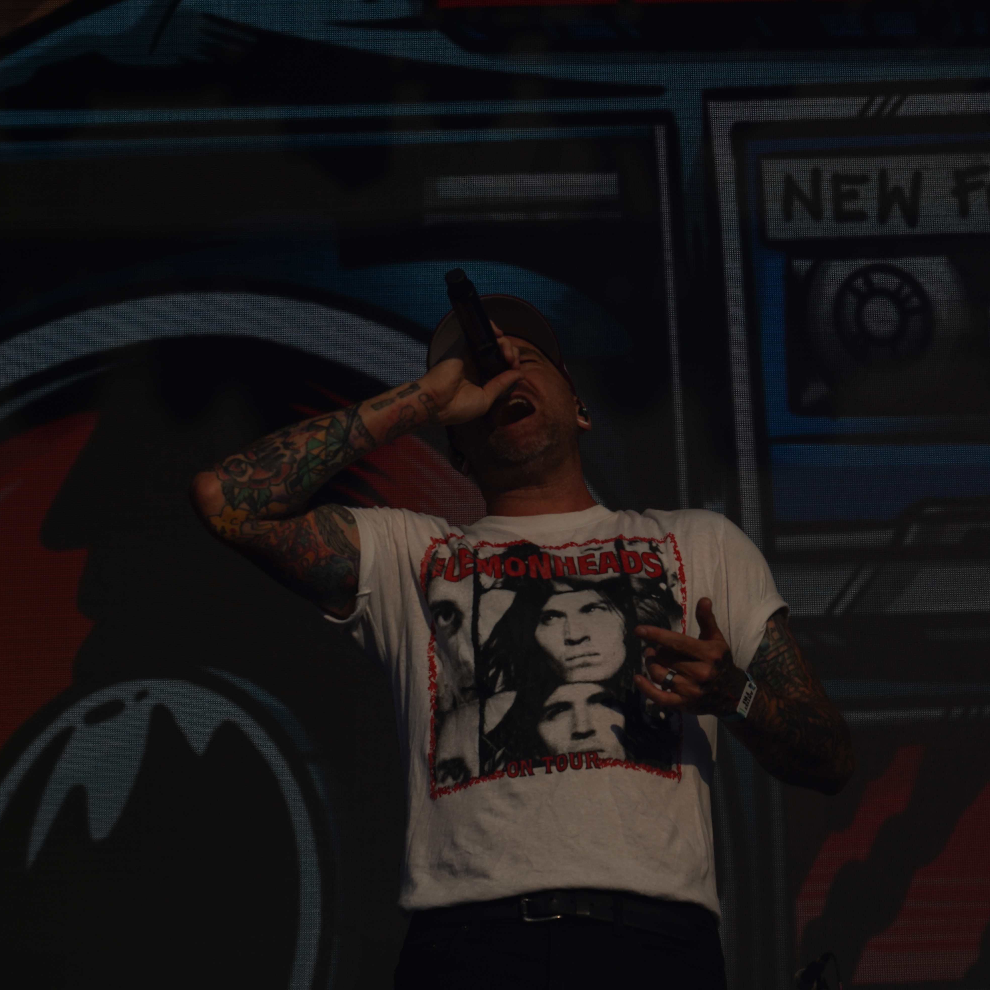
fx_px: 4368
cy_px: 495
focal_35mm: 135
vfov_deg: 12.9
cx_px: 674
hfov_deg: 12.9
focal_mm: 105
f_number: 8
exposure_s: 1/2000
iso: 100
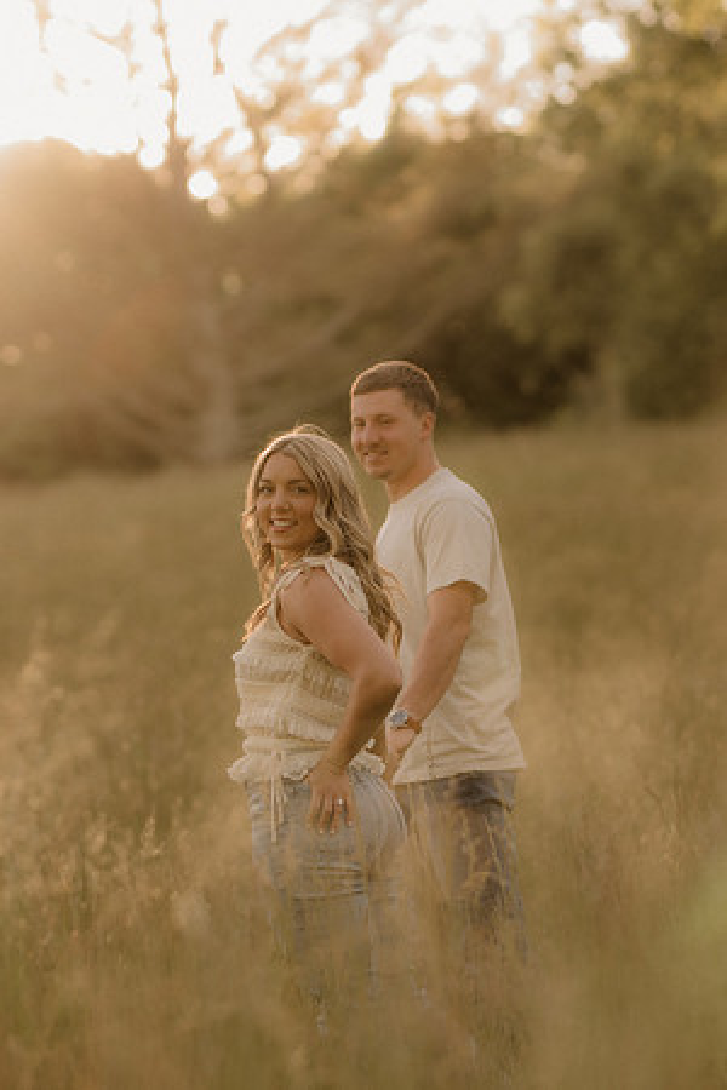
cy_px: 545
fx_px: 3847
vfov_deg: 16.1
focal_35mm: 127
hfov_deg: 10.8
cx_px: 364
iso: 250
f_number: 2
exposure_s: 1/800
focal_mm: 85
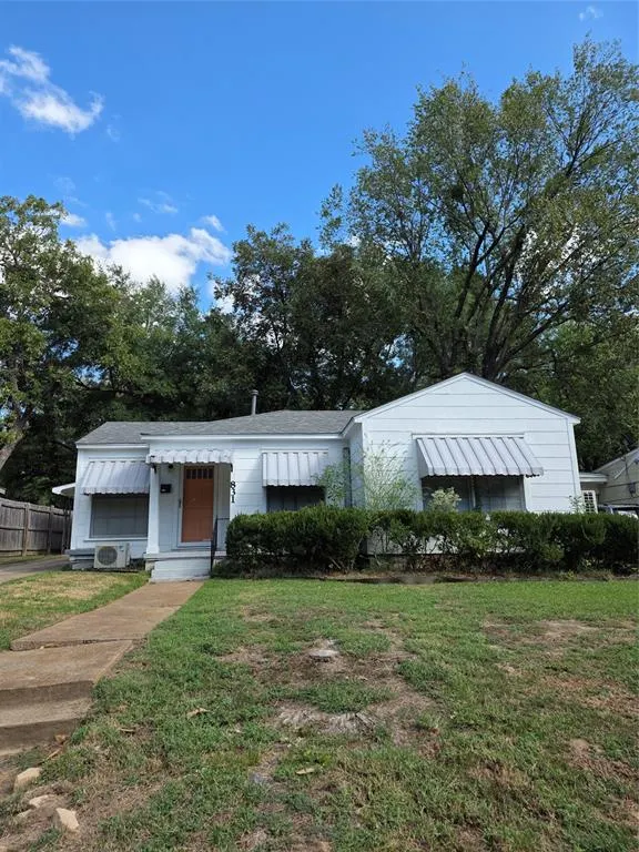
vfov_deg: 73.9
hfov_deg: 58.9
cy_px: 426
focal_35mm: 23
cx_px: 320
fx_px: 566
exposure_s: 1/2404
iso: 80
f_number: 1.7
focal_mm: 6.25
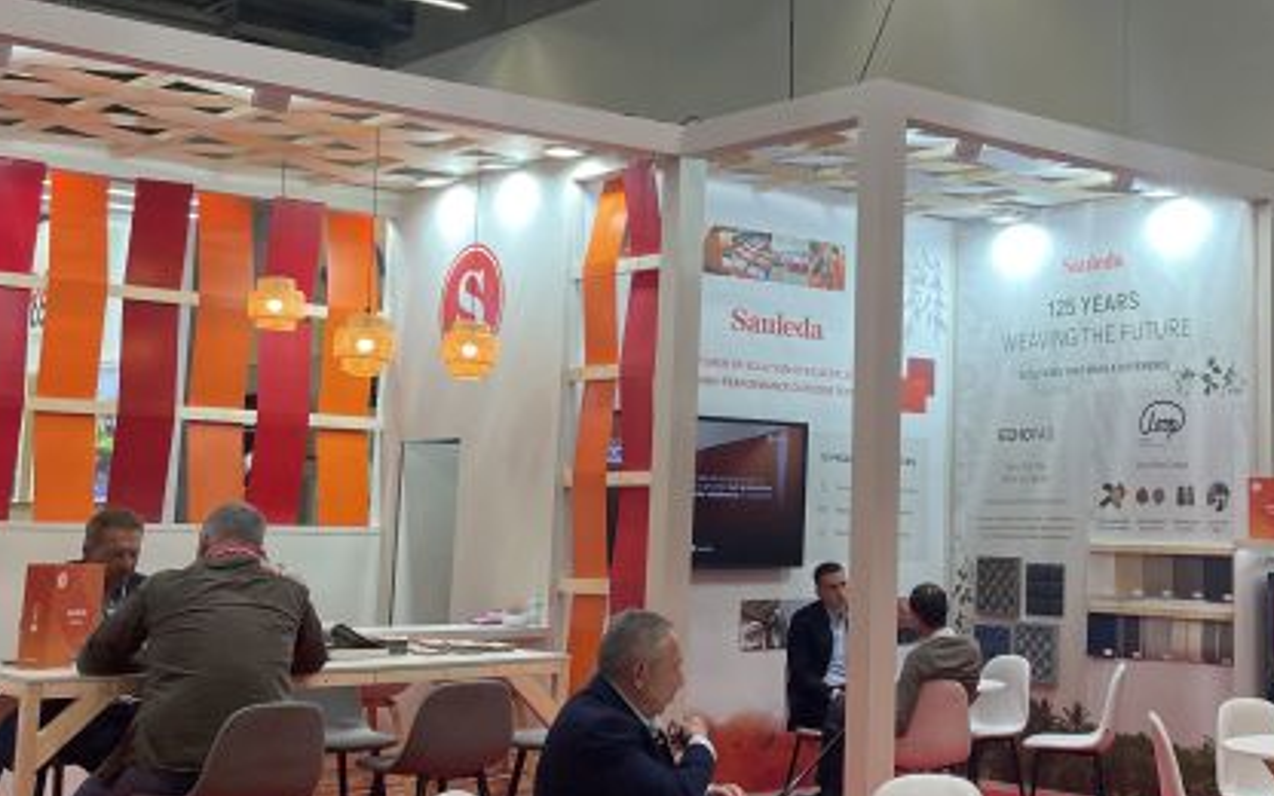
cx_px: 968
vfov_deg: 24.4
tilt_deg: +8.8
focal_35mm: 53
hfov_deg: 37.2
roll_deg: -0.6
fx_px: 1840
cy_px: 328
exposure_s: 1/100
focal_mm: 4.2
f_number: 1.6
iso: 40
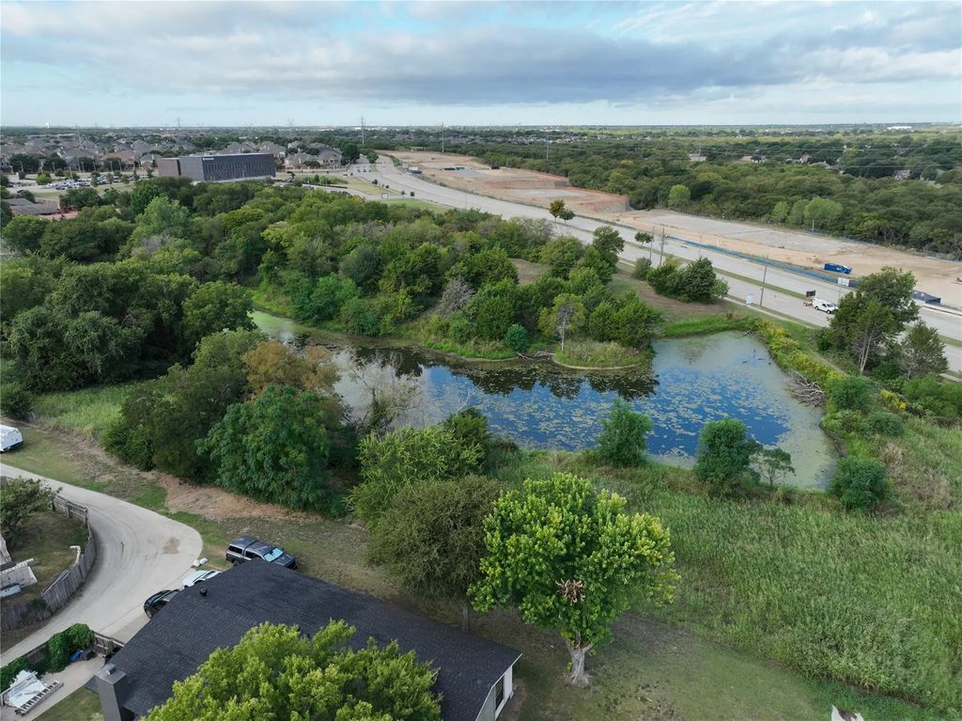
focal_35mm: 24
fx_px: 667
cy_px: 360
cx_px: 481
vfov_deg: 56.8
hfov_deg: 71.6
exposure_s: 1/800
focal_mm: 12.29
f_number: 2.8
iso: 150
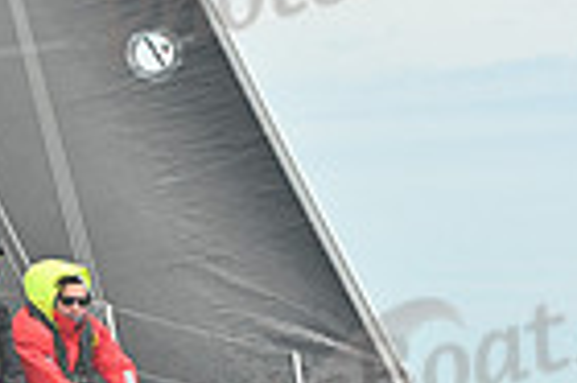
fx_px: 4643
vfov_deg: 4.7
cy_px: 229
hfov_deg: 7.1
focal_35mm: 290
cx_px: -115
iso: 320
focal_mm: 70
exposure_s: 1/1250
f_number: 6.3
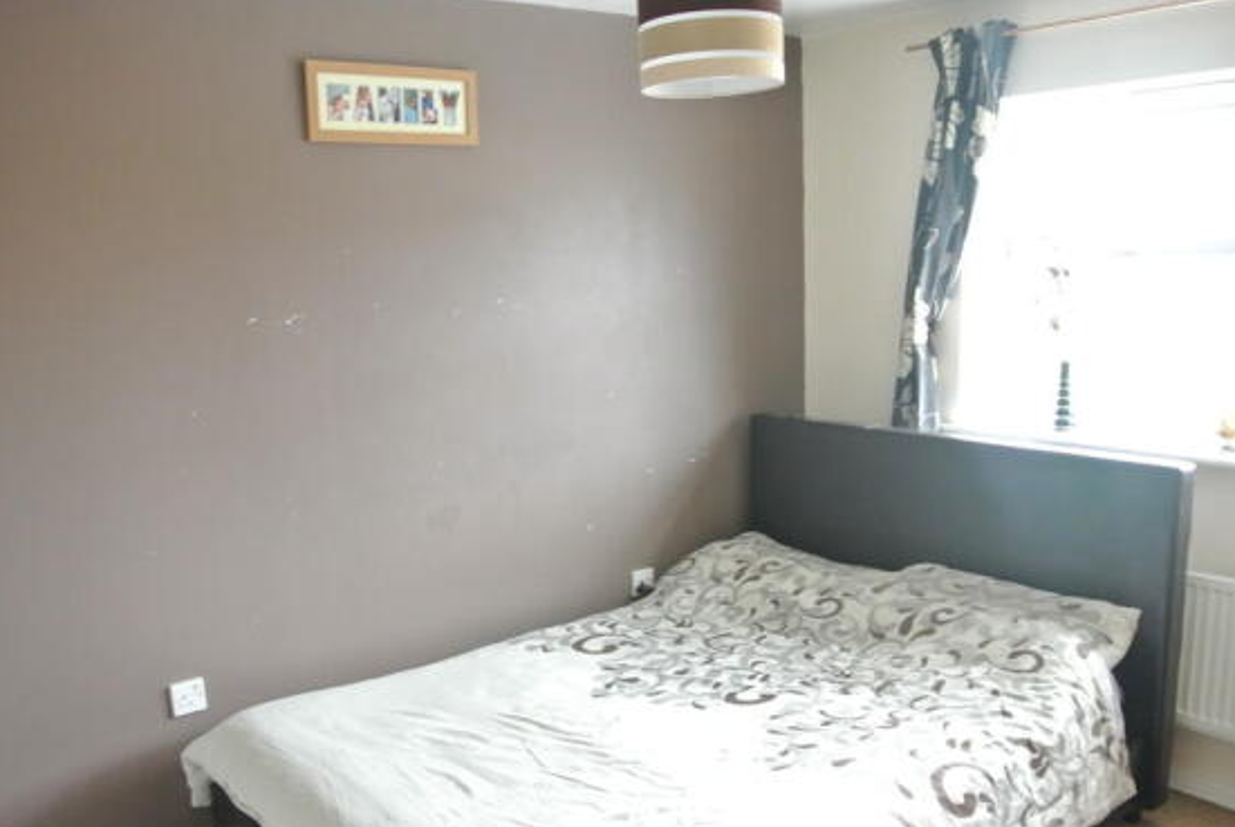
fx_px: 1099
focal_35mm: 32
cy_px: 485
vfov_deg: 41.1
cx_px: 602
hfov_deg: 58.6
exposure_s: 1/40
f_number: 3.5
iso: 800
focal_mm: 10
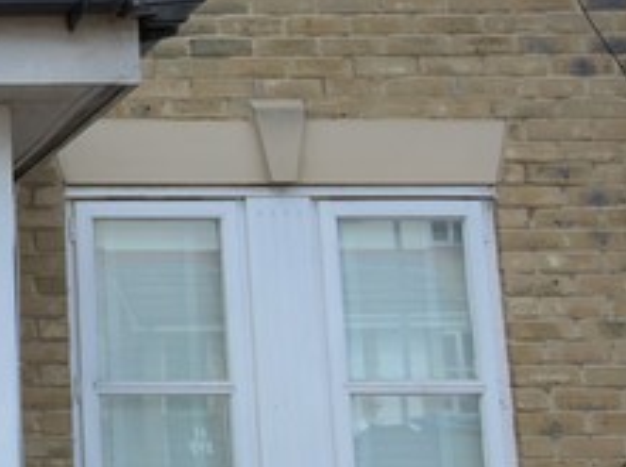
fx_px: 1174
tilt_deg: +8.5
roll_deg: -0.1
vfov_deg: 22.5
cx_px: -201
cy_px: 178
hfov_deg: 25.5
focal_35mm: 65
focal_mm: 2.22
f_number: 2.2
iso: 25
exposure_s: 1/542
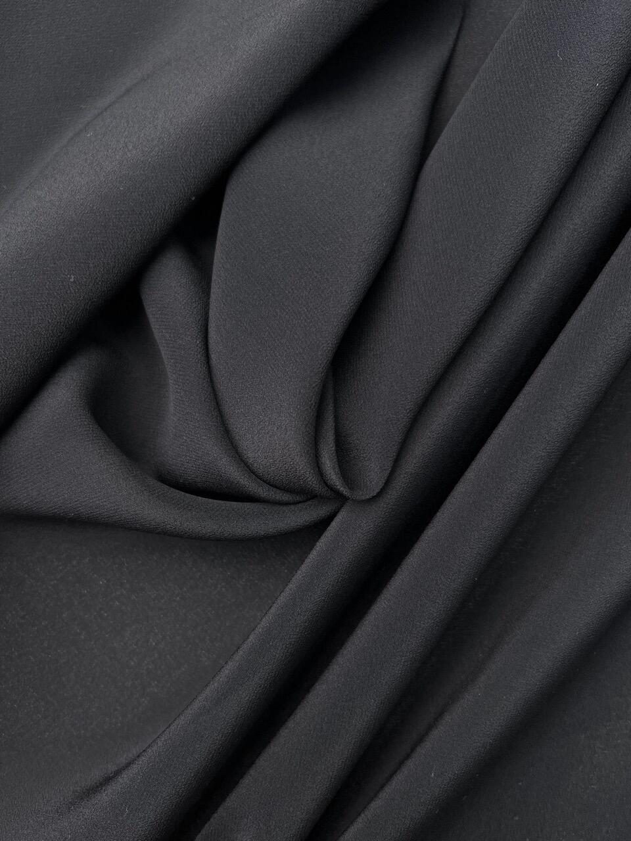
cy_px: 420
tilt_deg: -86.3
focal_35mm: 26
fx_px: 632
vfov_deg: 67.3
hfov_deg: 53.1
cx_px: 316
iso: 50
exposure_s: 1/383
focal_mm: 5.7
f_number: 1.5
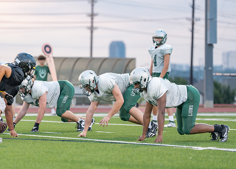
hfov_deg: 9.8
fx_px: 1380
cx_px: 86
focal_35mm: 206
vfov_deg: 7.0
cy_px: 105
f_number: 2.8
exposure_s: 1/1000
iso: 2000
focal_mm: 153
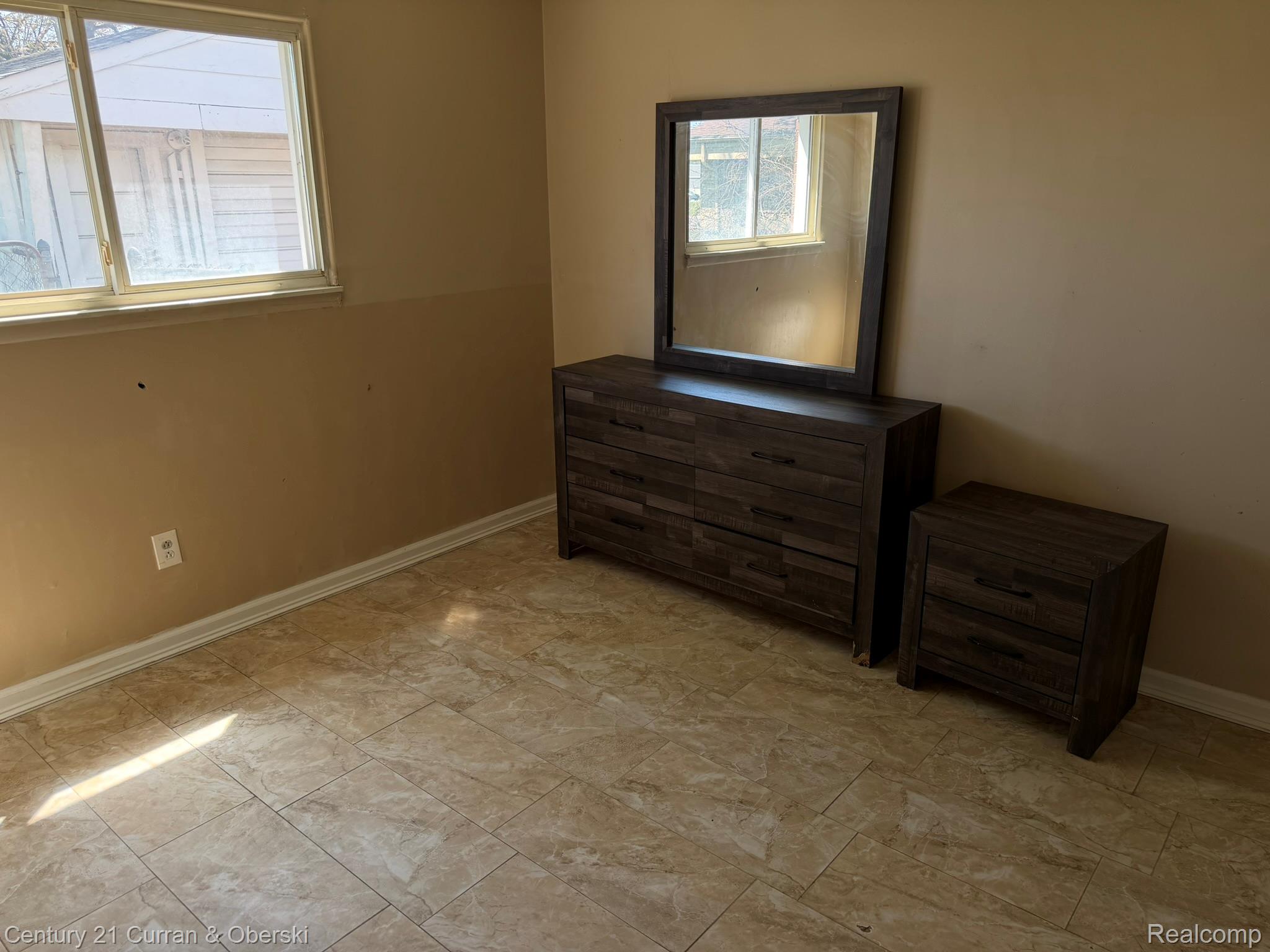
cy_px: 476
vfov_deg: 56.8
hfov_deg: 71.6
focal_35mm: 24
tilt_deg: -17.9
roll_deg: +0.3
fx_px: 881
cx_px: 635
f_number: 1.78
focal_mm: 6.76
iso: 100
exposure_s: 1/145
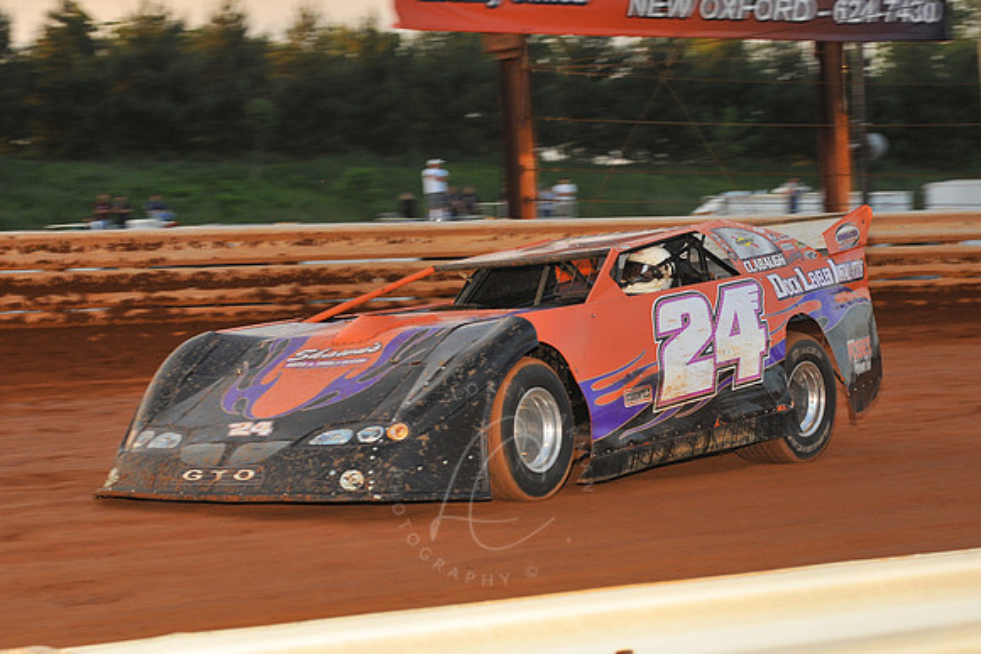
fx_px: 2862
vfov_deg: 13.0
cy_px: 327
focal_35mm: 105
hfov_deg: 19.5
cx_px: 490
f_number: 7.1
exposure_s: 1/320
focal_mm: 105
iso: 800
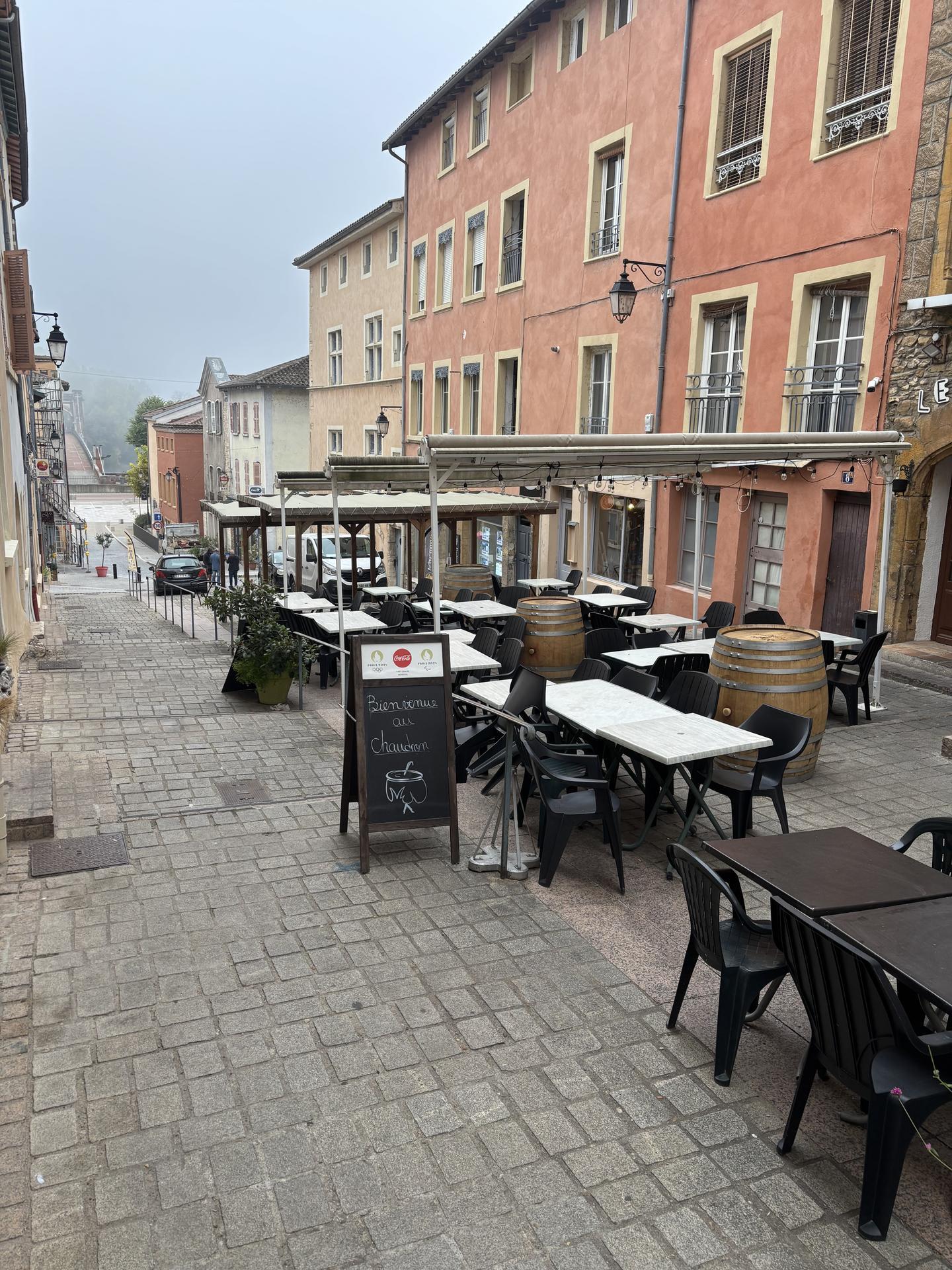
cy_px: 635
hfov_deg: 53.1
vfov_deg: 67.3
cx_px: 476
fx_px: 953
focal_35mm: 26
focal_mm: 5.96
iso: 50
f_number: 1.6
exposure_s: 1/121
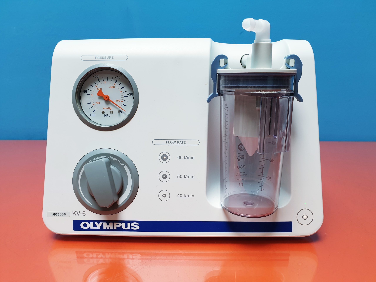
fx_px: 282
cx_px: 188
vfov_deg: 53.1
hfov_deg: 67.3
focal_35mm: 26
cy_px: 141
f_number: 2.4
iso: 80
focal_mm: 4.3
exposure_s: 1/50
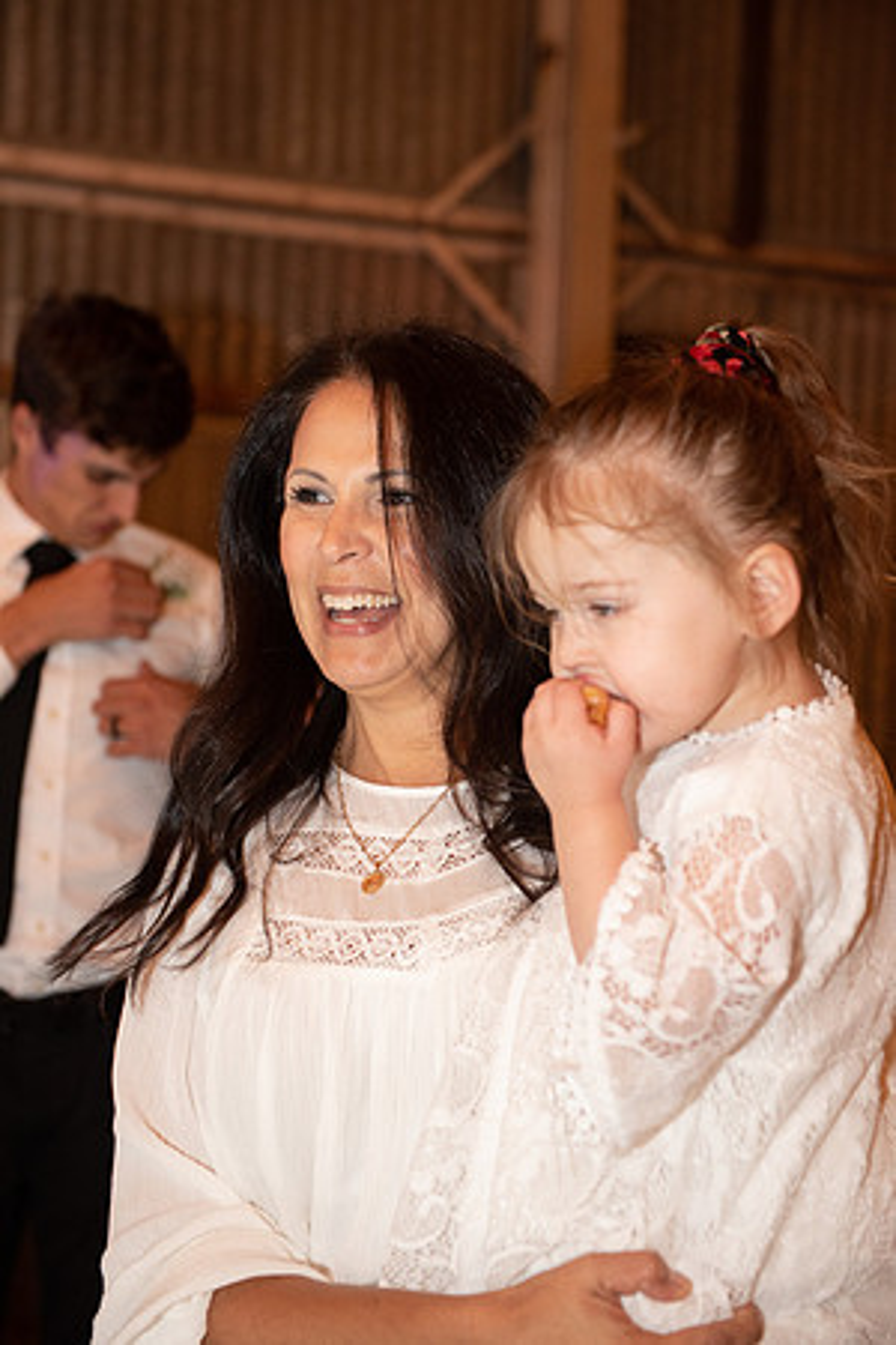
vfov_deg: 32.4
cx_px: 448
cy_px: 672
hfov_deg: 21.9
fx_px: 2314
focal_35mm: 62
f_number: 4
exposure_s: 1/100
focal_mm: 62
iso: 1250
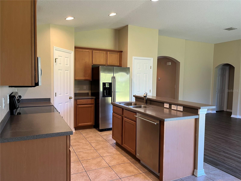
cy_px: 90
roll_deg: -0.6
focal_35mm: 26
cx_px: 120
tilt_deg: -3.9
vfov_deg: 53.1
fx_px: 181
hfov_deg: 67.3
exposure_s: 1/60
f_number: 1.6
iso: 80
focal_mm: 5.1
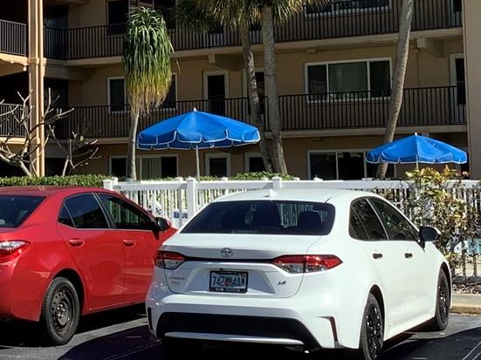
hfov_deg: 21.3
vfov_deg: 16.3
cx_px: 56
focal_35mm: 90
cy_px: 61
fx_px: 1250
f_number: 2.4
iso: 25
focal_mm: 3.3
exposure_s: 1/1087
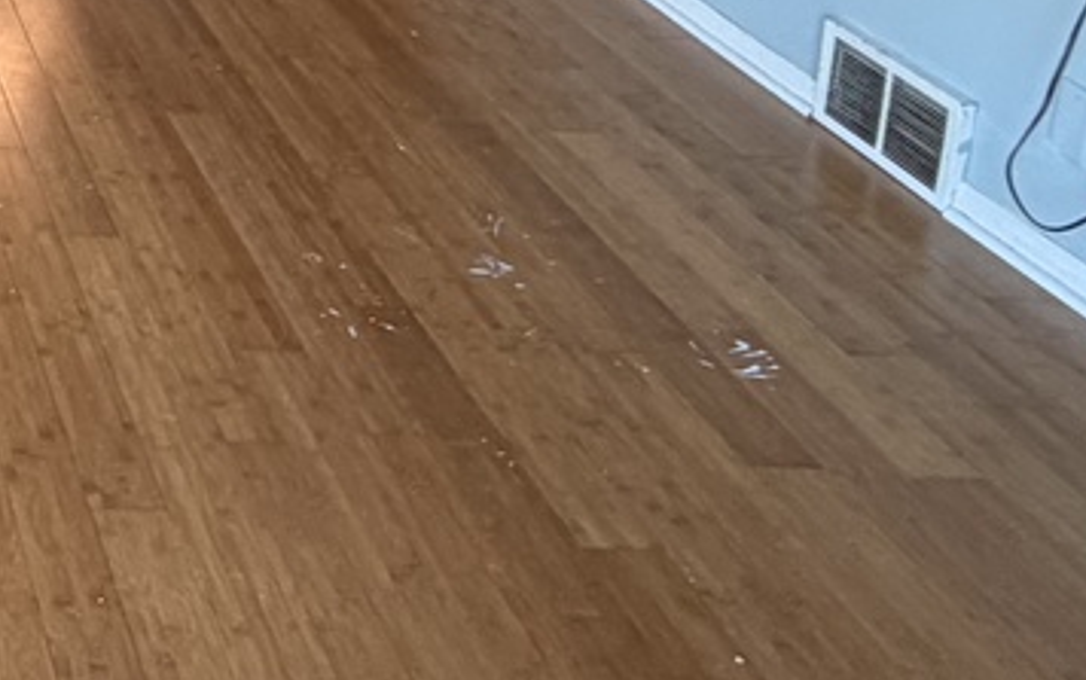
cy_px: -326
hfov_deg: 27.9
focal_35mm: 60
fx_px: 1777
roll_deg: +1.0
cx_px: -345
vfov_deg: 19.1
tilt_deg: -12.2
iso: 160
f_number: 2.2
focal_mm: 2.22
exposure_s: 1/60
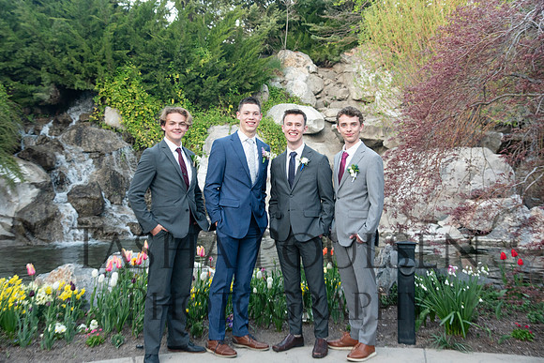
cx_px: 272
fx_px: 786
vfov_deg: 26.0
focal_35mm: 52
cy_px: 182
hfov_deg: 38.2
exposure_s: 1/125
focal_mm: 52
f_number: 5.6
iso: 800
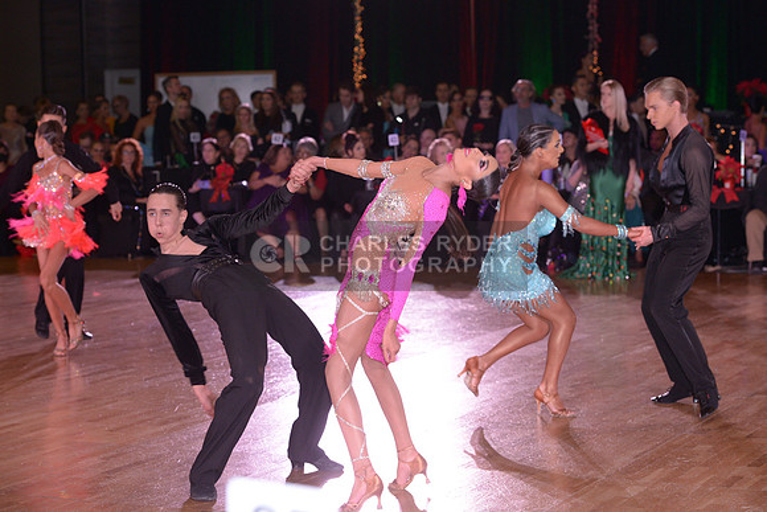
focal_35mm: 92
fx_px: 1960
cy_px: 256
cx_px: 384
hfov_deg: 22.1
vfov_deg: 14.9
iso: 1250
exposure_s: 1/200
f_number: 5.6
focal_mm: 92
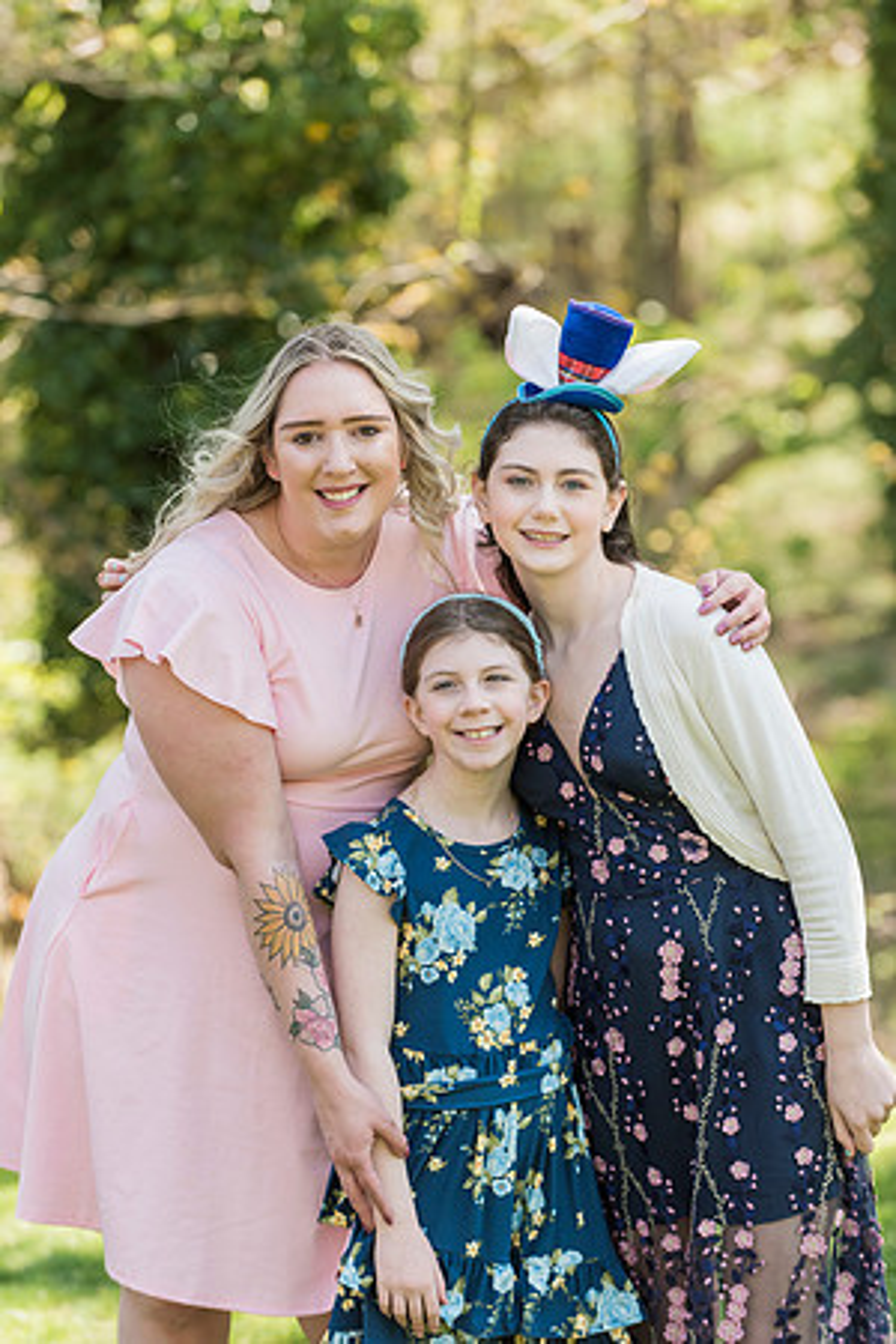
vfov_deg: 14.7
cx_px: 448
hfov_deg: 9.8
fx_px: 5226
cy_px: 672
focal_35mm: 140
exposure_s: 1/1250
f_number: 4
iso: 800
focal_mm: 140
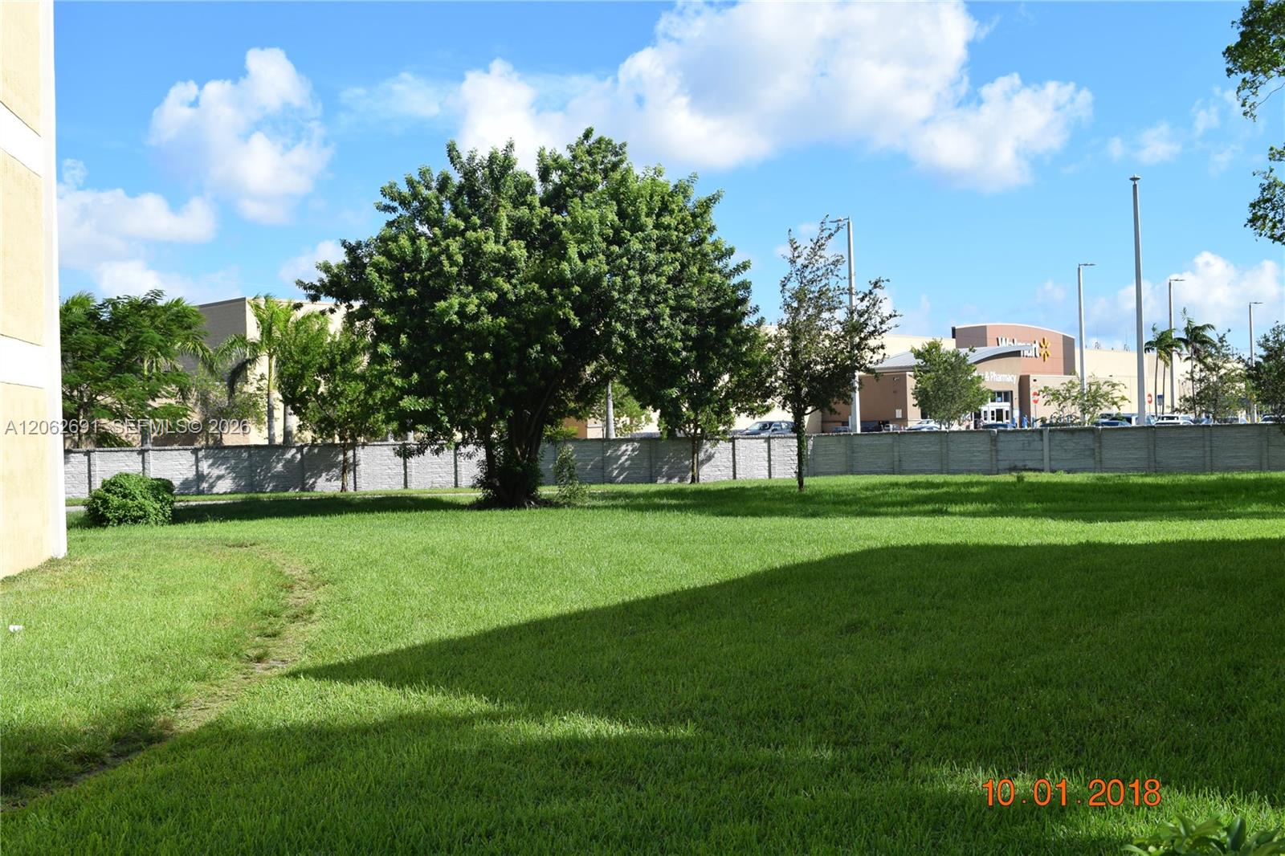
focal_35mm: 36
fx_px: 1285
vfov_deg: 36.9
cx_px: 642
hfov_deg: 53.1
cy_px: 428
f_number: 9
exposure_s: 1/320
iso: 200
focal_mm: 24
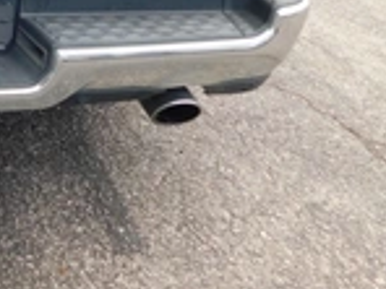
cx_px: -110
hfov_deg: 26.6
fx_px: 691
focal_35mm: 62
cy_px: -83
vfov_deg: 21.5
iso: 125
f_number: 3
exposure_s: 1/320
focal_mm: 4
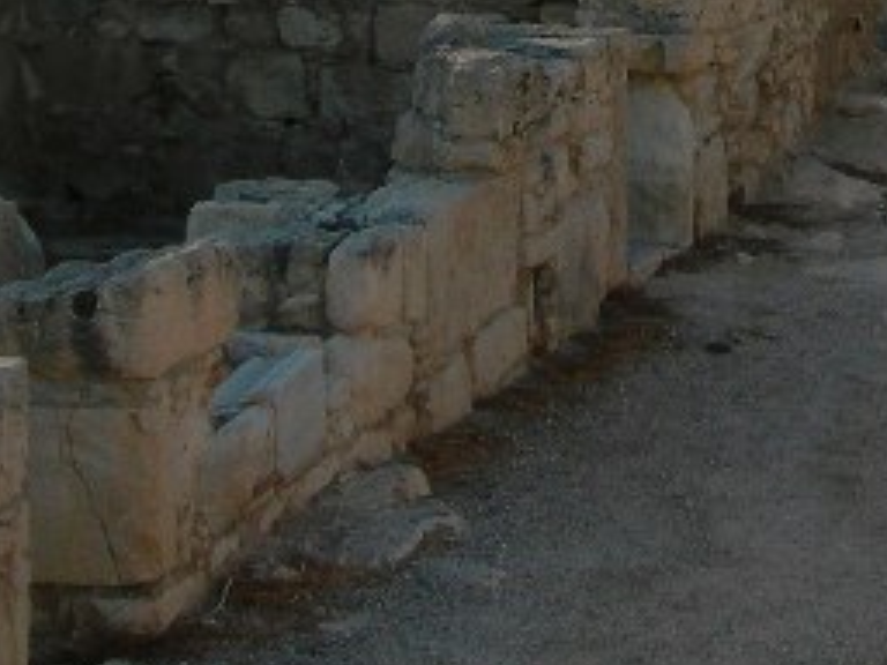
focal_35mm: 152
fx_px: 3895
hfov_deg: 12.6
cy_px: -506
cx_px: 1098
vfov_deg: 9.3
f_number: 4.8
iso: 50
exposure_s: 1/406
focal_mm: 7.8
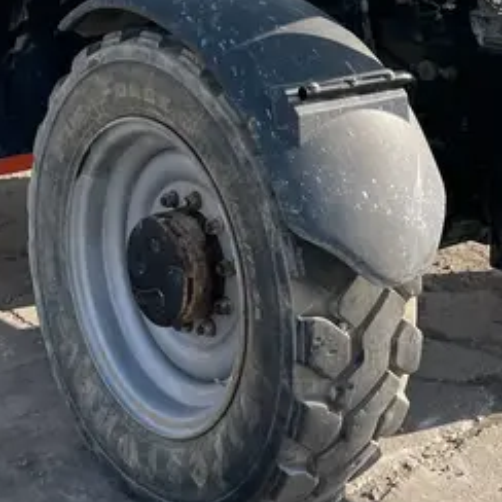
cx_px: 245
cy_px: -79
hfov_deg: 25.0
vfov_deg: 23.2
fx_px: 1132
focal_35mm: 69
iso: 32
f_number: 1.6
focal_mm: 4.2
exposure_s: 1/2174
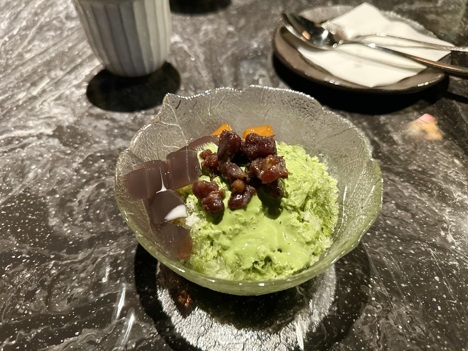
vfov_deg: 56.8
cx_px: 234
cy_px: 176
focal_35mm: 24
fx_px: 324
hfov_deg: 71.6
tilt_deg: -48.1
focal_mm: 6.86
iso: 640
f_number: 1.78
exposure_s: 1/40
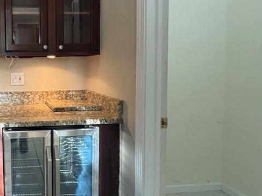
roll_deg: +0.9
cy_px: 79
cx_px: 21
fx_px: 227
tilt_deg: -2.8
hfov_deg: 52.1
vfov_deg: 46.5
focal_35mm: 30
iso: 320
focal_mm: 2.22
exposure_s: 1/60
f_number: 2.2
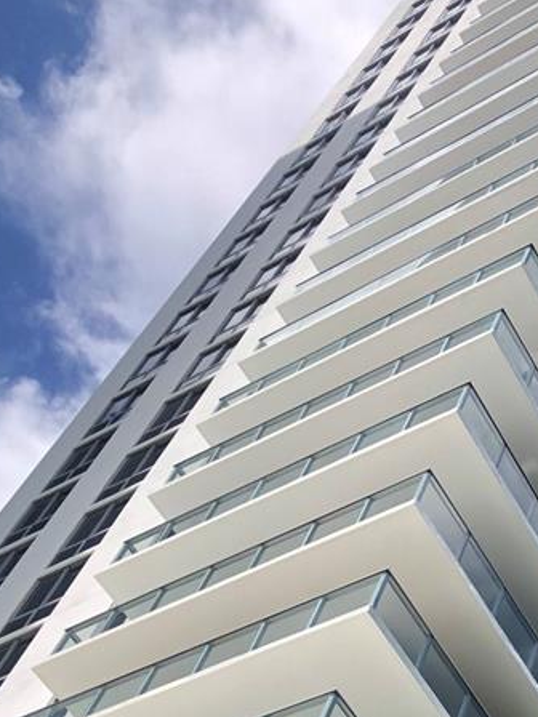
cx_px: 607
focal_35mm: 75
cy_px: 922
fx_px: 1554
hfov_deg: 18.8
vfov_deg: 23.2
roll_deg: -13.1
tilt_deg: +44.6
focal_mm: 4
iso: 20
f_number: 1.8
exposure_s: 1/1869
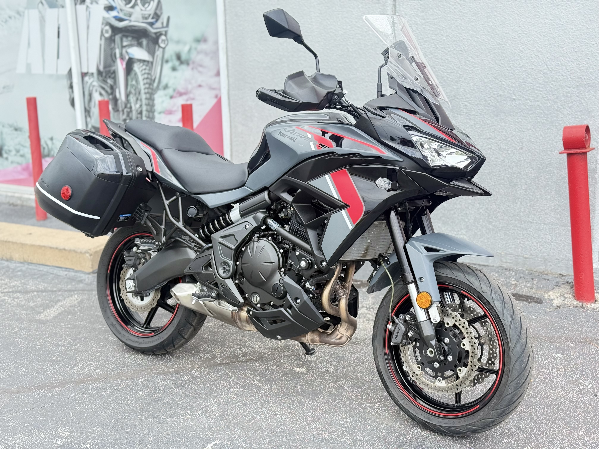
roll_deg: +1.3
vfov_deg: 30.3
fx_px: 831
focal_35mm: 48
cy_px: 224
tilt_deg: -13.5
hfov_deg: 39.7
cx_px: 300
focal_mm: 6.76
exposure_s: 1/439
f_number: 1.78
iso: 64
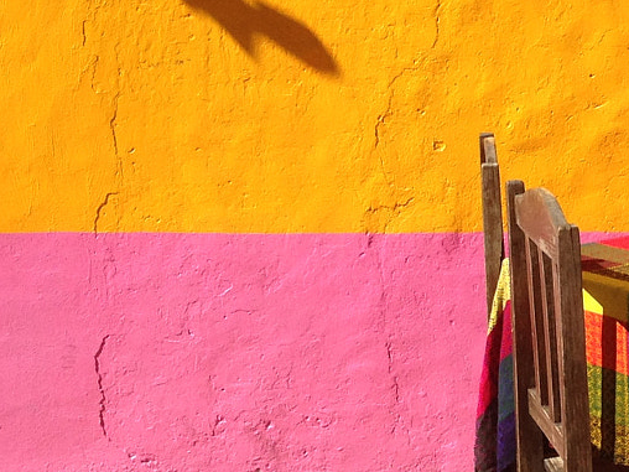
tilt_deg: -8.1
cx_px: 662
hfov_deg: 18.3
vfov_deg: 14.2
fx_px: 1890
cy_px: 136
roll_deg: -0.3
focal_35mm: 104
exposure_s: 1/1427
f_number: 2.4
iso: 50
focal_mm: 4.12
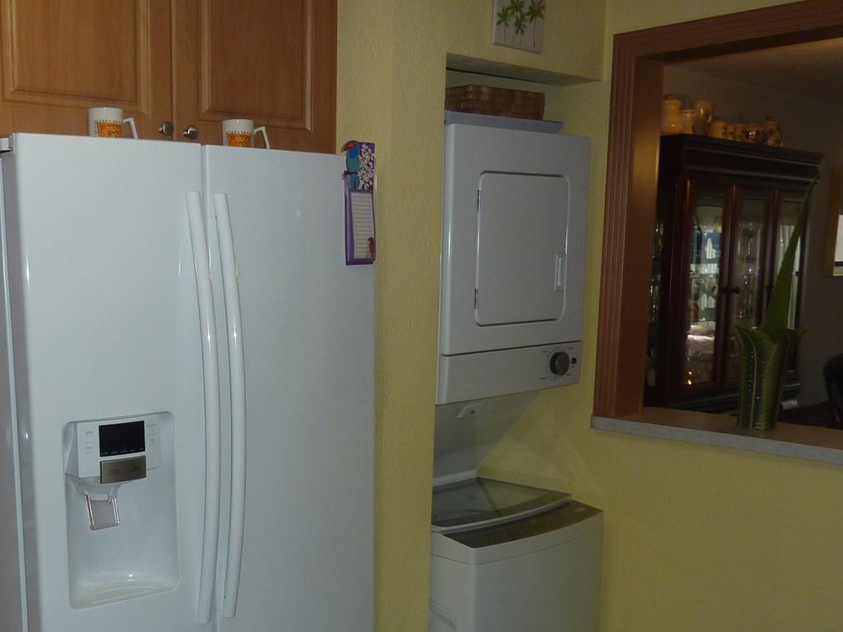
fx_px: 974
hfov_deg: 45.2
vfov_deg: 35.4
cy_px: 448
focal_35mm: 40
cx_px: 212
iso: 100
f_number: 3.3
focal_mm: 4.1
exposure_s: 1/30
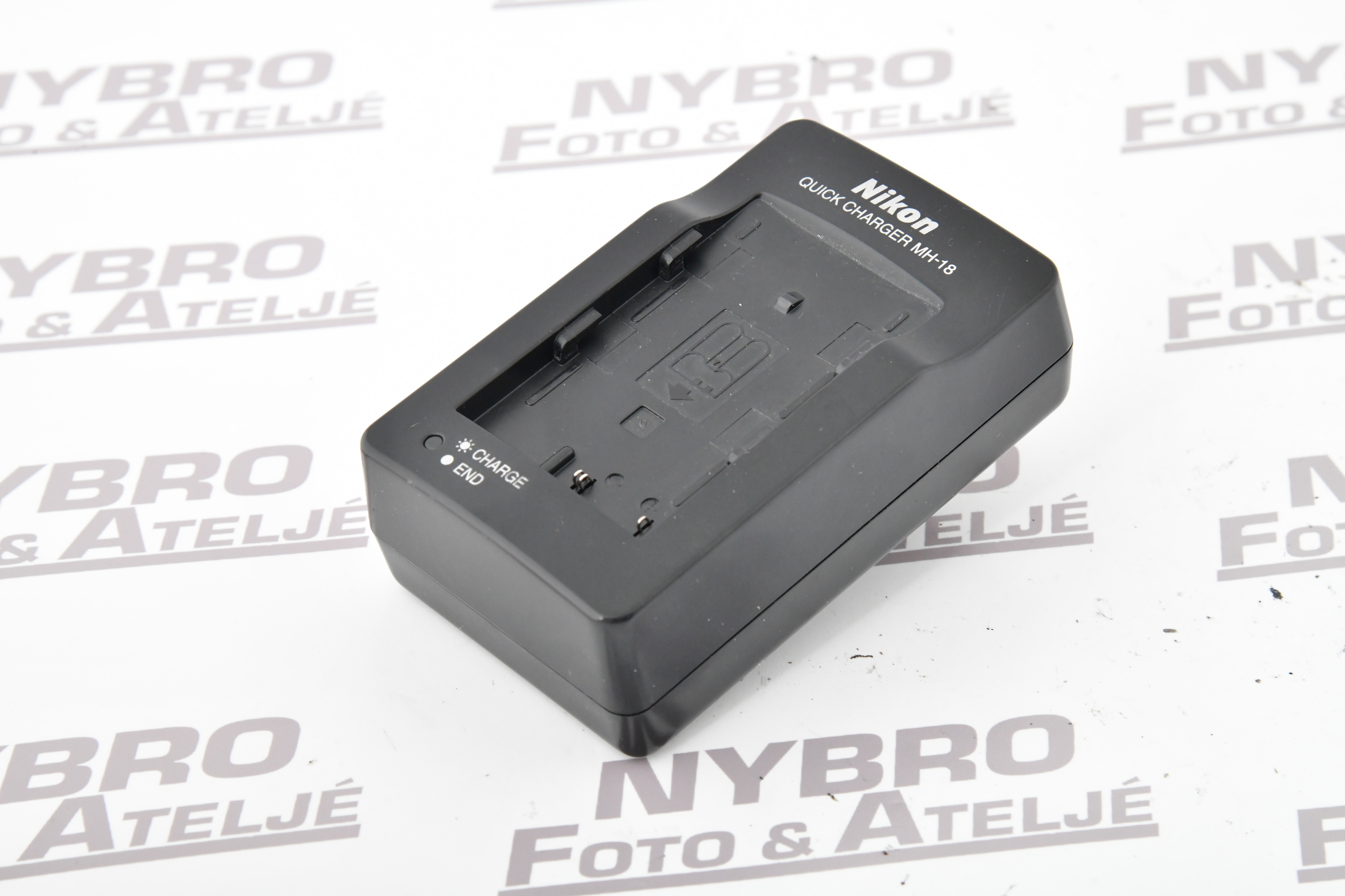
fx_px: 4483
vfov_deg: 11.4
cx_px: 672
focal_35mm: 120
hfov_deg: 17.1
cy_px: 448
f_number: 14
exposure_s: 1/200
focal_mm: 120
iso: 3200
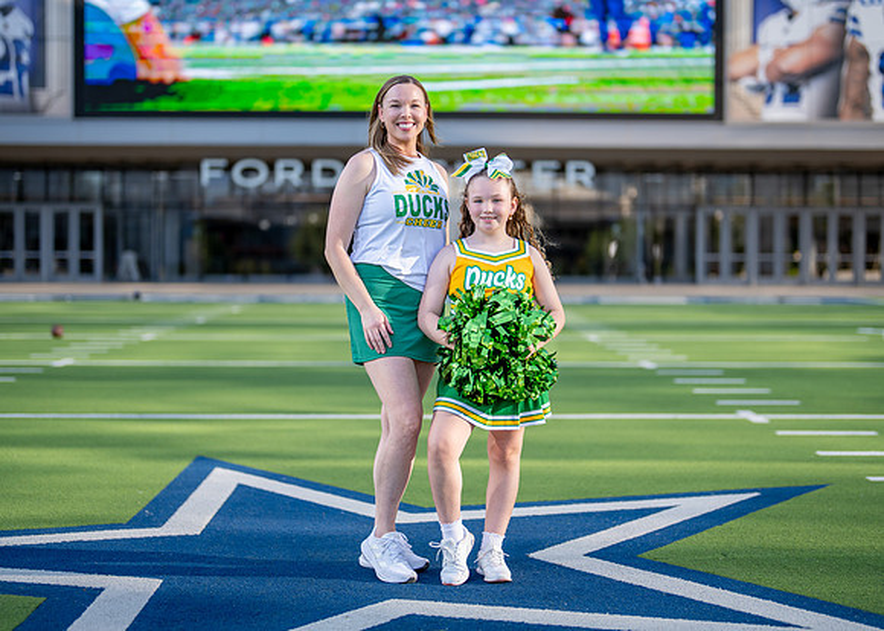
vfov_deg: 23.7
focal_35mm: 60
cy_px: 309
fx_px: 1505
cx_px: 441
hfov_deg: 32.7
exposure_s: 1/3200
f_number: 1.2
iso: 100
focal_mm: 50
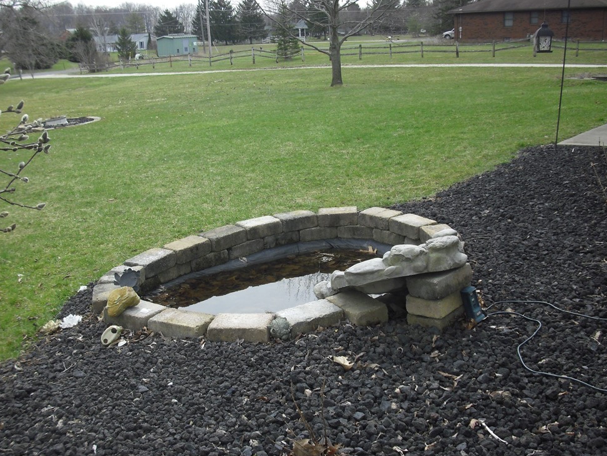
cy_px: 237
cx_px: 295
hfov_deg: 46.8
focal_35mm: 40
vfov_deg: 36.0
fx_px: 701
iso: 100
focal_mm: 6.2
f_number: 8
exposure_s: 1/125
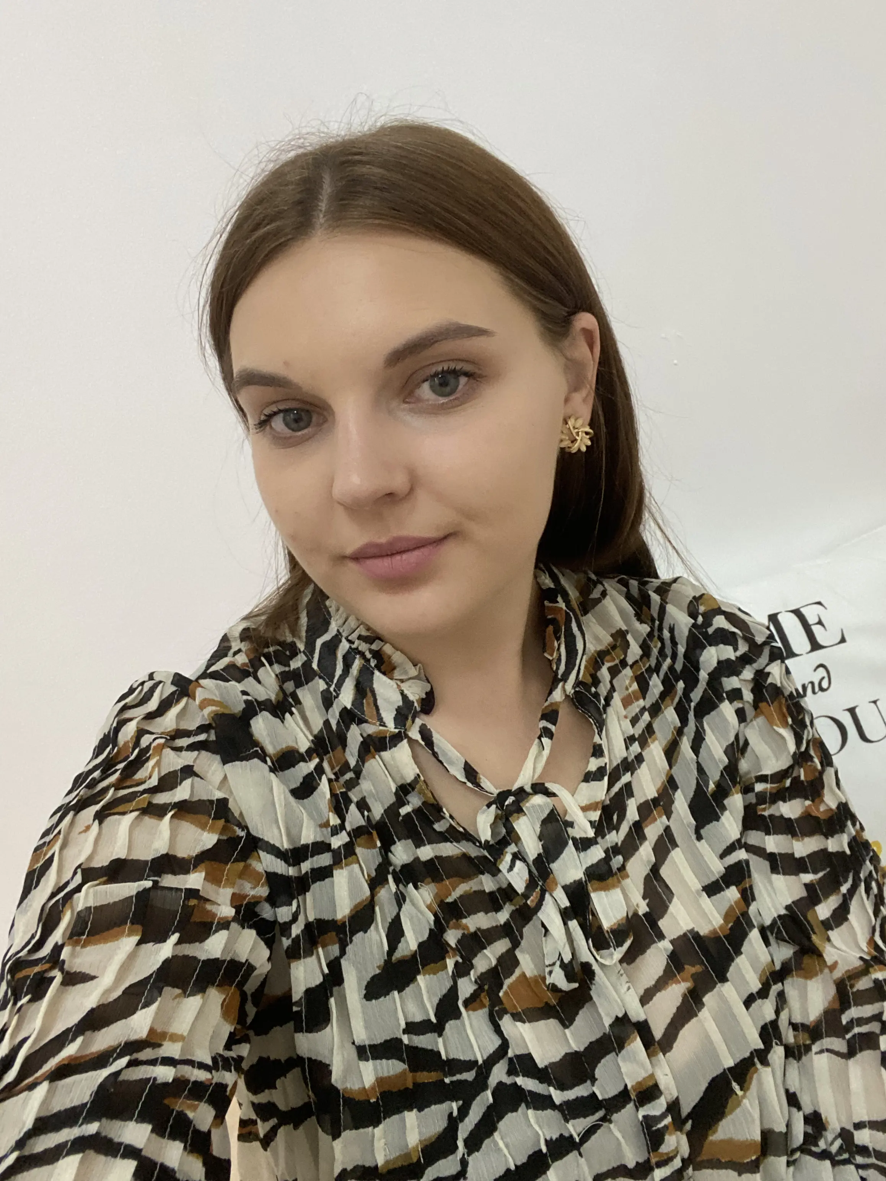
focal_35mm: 30
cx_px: 443
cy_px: 590
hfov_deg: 46.8
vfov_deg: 60.0
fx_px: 1024
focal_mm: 2.71
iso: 250
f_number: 2.2
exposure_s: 1/60
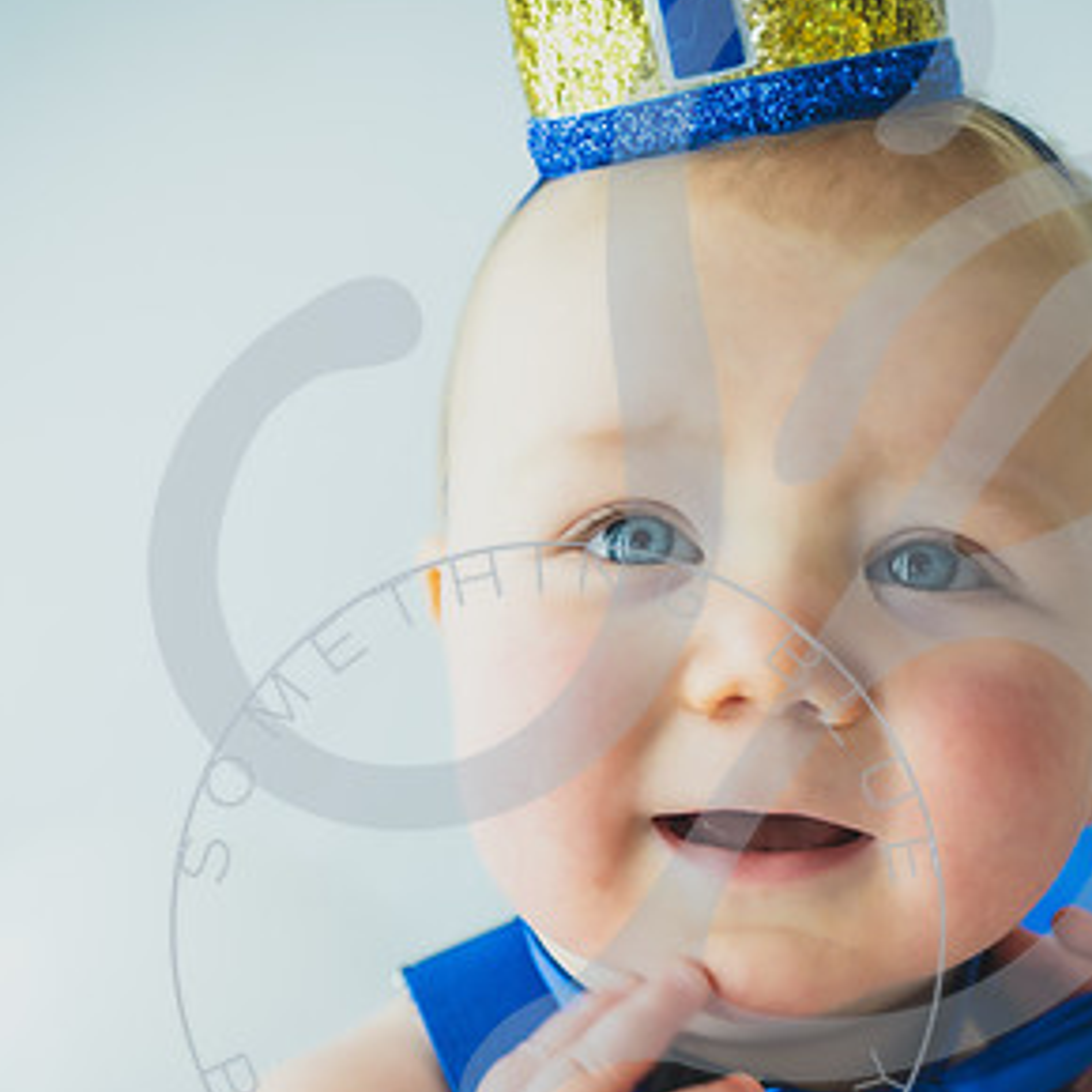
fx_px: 4247
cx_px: 746
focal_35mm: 119
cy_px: 612
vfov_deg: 14.6
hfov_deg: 14.6
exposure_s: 1/125
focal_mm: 70
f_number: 2.8
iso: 200
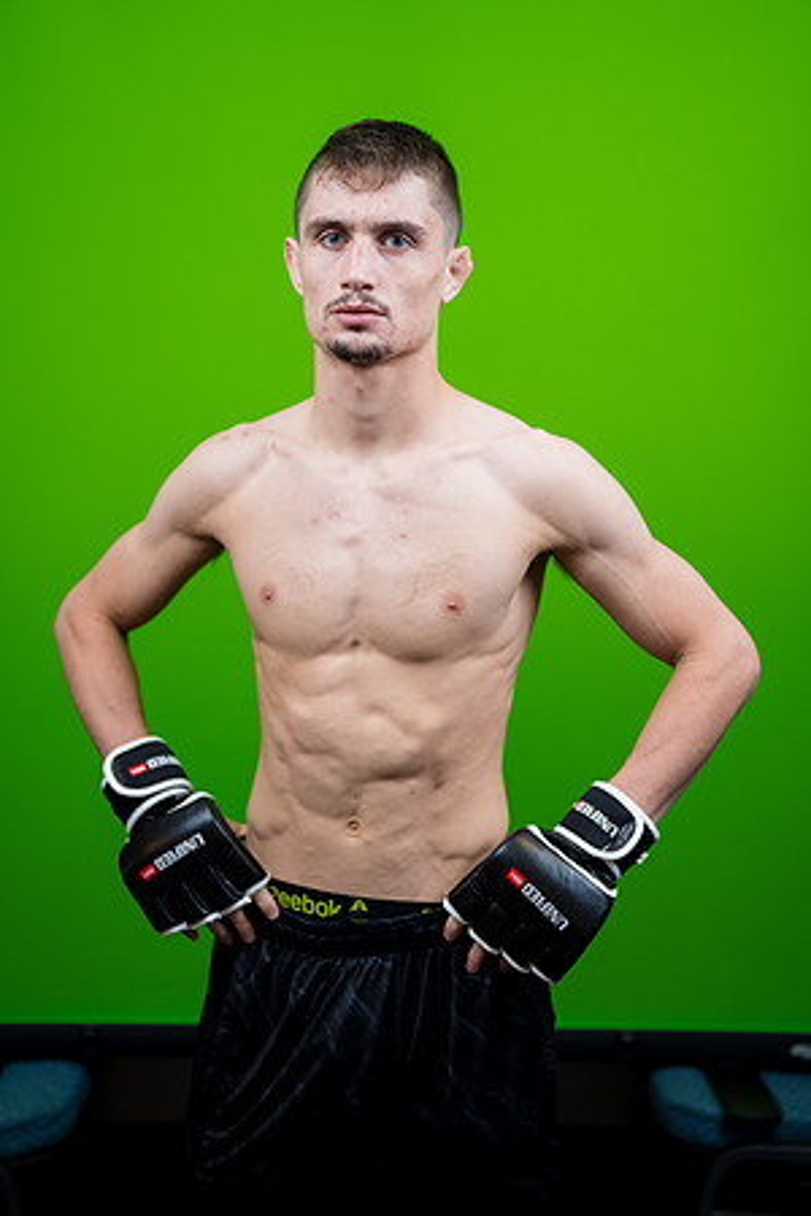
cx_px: 406
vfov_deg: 39.6
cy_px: 608
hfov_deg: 27.0
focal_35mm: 50
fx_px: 1689
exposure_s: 1/160
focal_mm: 50
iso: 100
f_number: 2
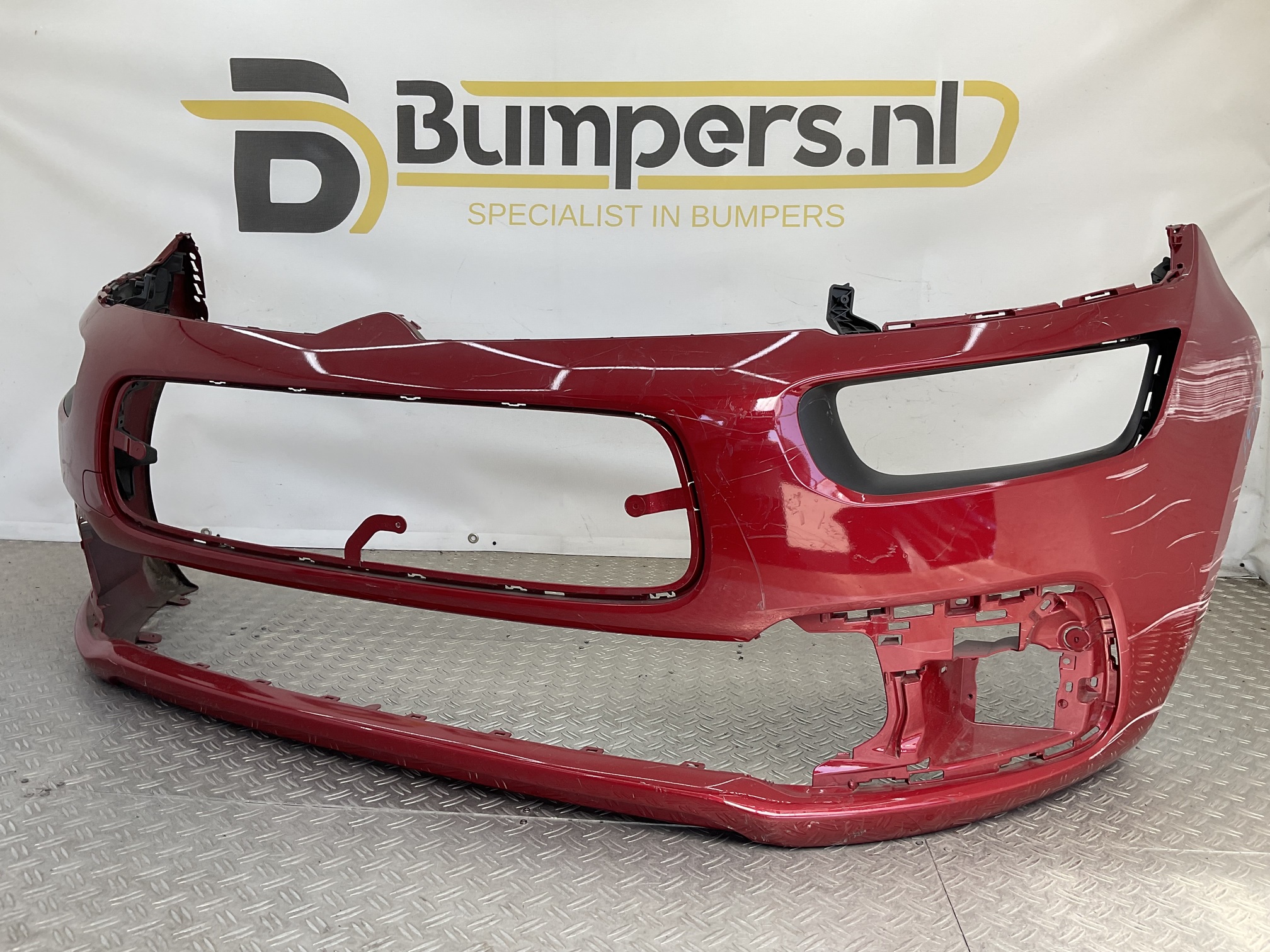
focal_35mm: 29
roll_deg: -2.2
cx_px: 635
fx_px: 1064
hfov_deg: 61.7
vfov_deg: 48.2
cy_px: 476
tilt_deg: -11.0
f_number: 1.8
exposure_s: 1/184
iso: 16
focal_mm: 3
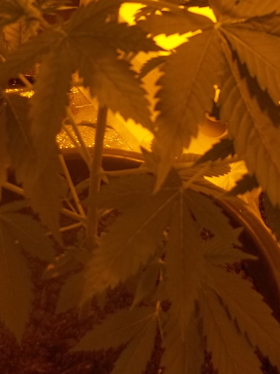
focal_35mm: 69
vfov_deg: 27.2
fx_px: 744
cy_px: 43
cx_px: 77
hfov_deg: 21.2
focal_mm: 5.7
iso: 64
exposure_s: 1/160
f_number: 2.9
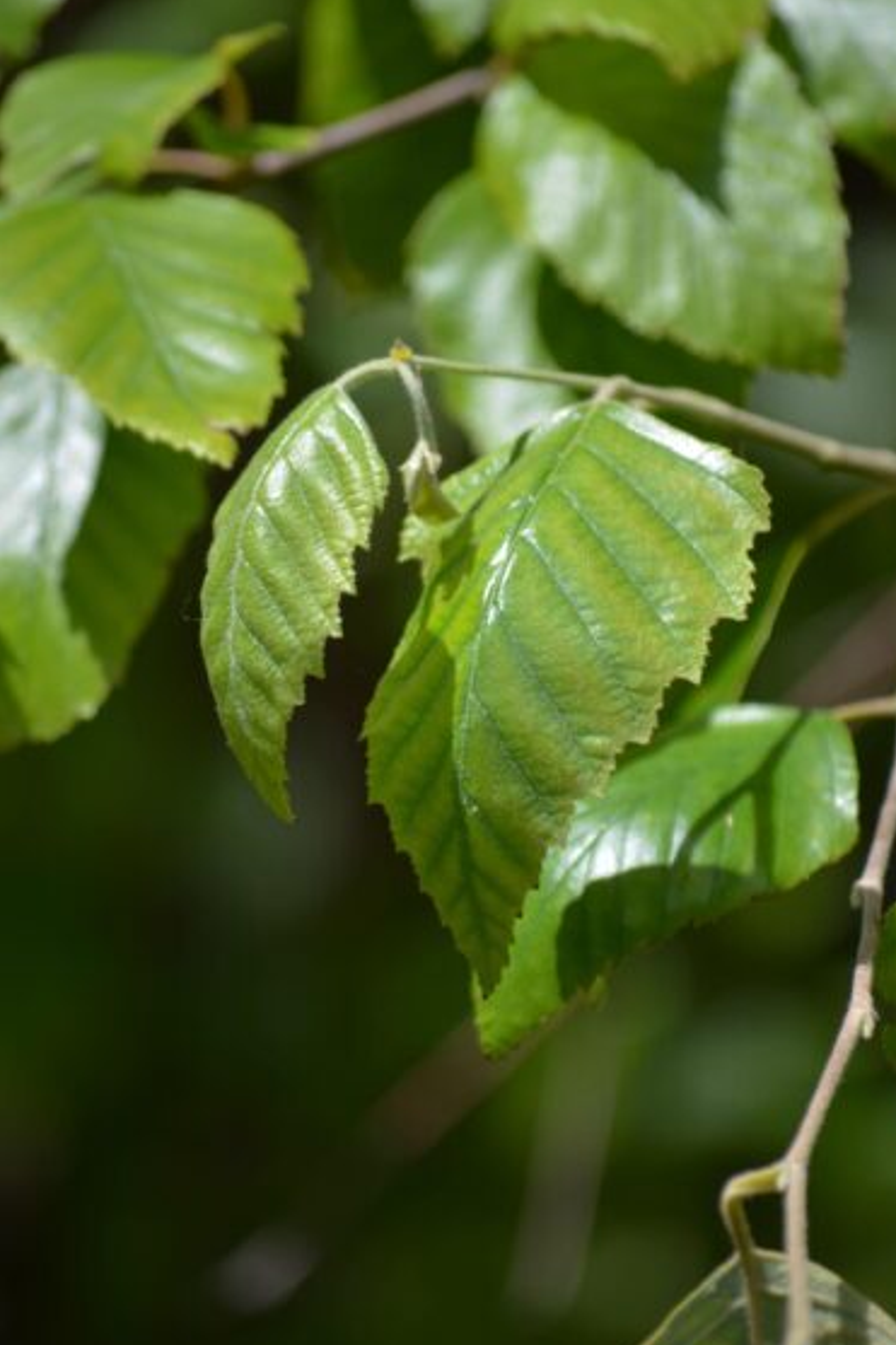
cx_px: 481
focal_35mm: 307
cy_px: 674
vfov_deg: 6.7
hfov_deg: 4.5
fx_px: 11468
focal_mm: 190
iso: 100
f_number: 5.6
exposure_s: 1/250
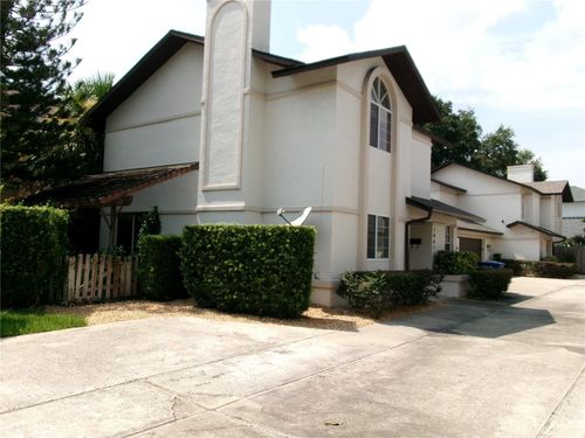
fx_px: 473
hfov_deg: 63.4
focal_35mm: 28
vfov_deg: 49.7
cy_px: 219
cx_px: 292
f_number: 10.8
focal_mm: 5.1
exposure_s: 1/105
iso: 100
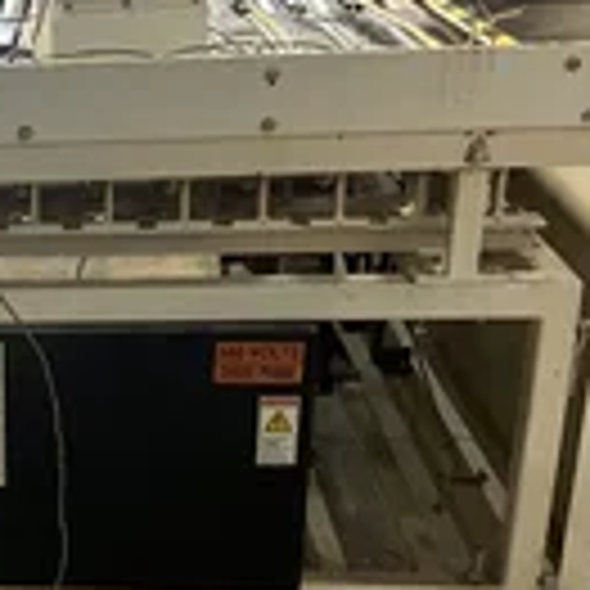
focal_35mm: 78
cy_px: 459
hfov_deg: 20.8
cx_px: -104
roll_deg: +2.5
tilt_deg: -25.2
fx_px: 1504
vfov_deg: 21.9
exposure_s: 1/45
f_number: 1.8
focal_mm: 3
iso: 320
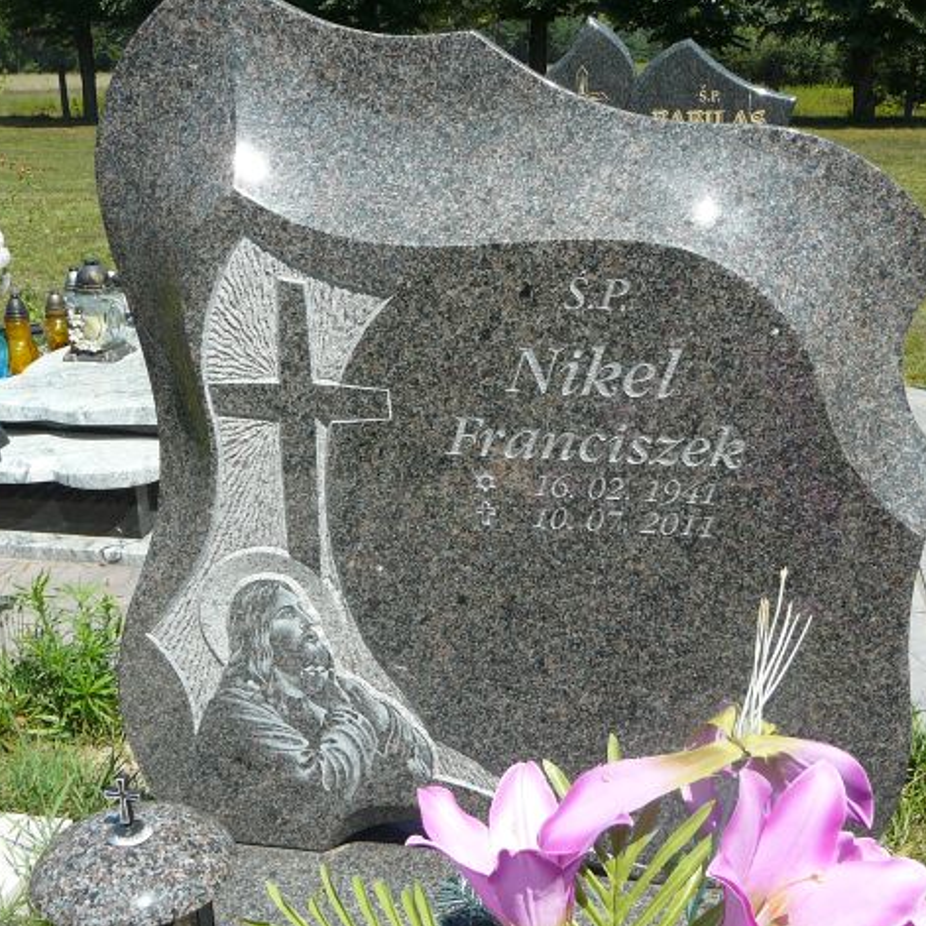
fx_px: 1271
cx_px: 503
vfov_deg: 40.0
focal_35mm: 42
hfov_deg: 40.0
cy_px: 468
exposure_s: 1/320
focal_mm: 5.2
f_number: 5
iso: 80
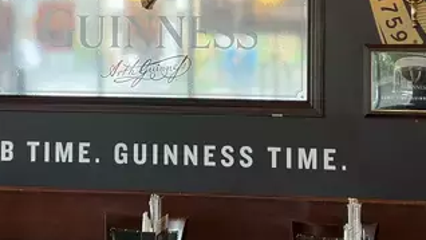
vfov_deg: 11.2
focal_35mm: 107
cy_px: 13
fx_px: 1209
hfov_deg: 20.0
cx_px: 171
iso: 125
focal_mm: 5.96
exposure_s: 1/60
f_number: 1.6
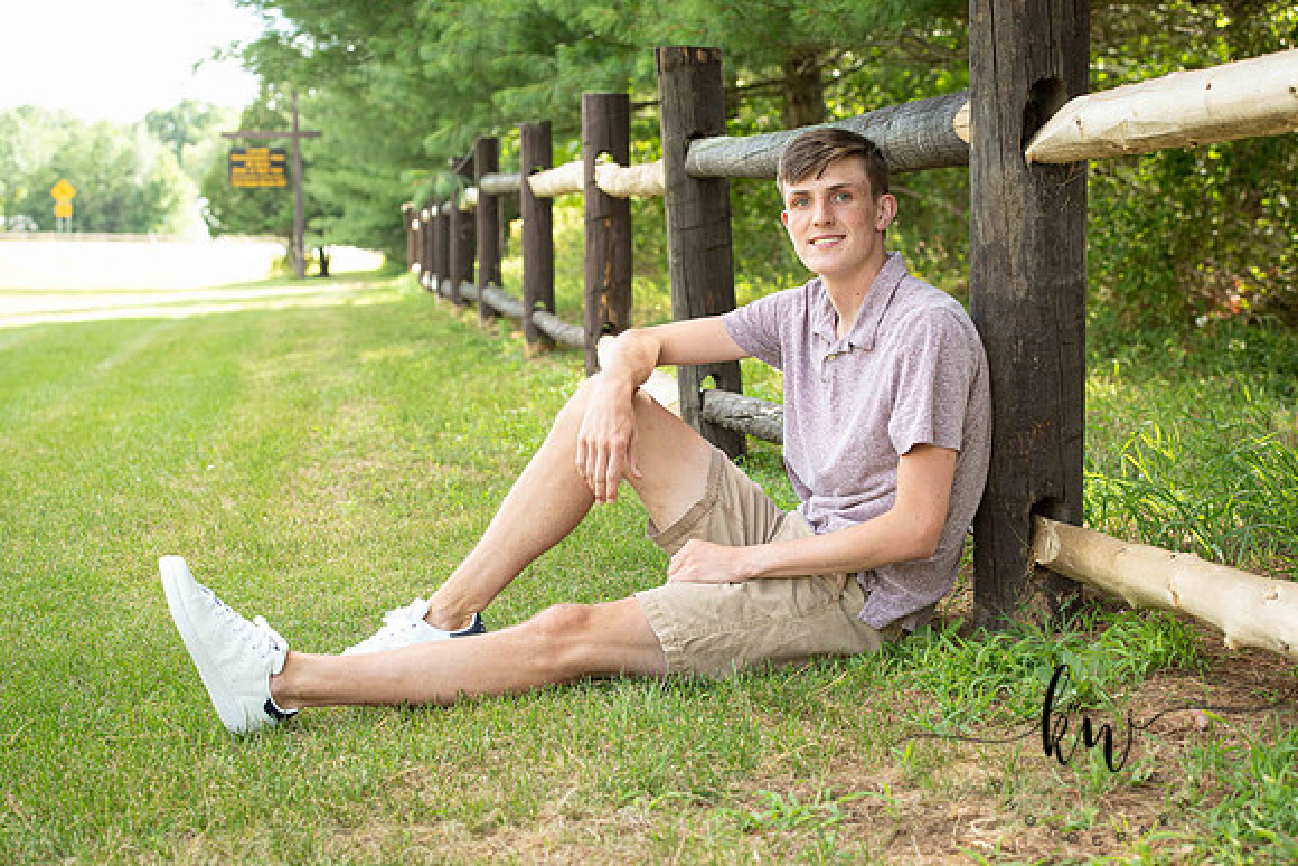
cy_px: 433
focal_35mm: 70
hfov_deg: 28.8
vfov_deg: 19.5
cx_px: 649
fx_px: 2524
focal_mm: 70
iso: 500
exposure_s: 1/200
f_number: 5.6
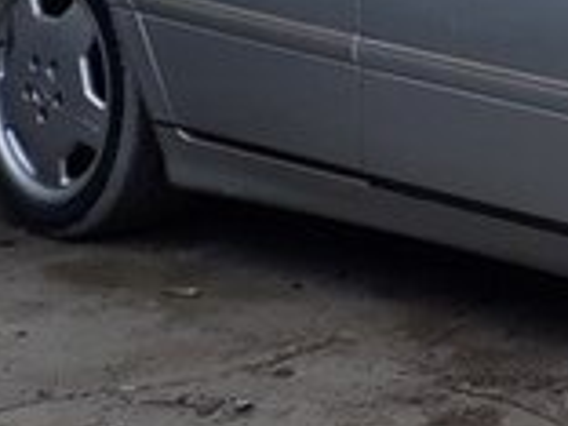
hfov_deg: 15.7
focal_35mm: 114
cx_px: 896
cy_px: -82
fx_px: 1871
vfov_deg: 12.7
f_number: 1.9
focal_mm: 3.6
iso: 40
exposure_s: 1/564
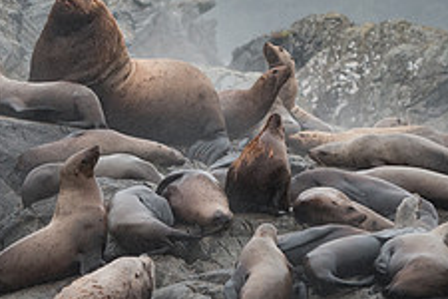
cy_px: 113
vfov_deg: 2.7
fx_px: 6408
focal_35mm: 515
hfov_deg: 4.0
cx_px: 123
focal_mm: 200
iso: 1600
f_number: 5.6
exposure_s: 1/1250
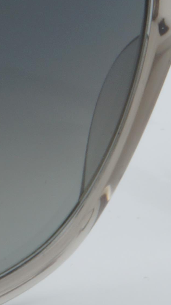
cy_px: 6
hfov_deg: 2.9
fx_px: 3386
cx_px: -127
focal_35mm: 420
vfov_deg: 5.1
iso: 100
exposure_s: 1/4
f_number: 32
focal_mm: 50
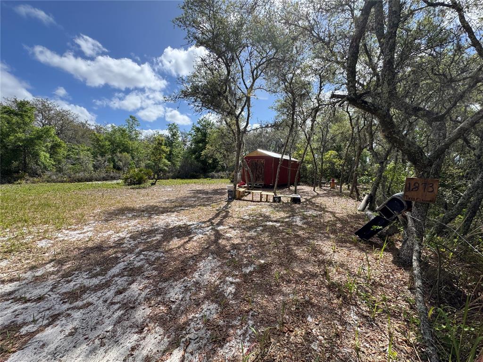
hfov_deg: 102.1
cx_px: 242
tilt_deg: -3.1
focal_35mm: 14
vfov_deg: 85.7
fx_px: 195
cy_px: 181
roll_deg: -0.4
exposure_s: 1/1477
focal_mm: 2.22
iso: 50
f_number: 2.2
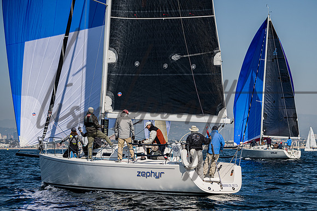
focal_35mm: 116
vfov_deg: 11.8
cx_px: 177
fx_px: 1025
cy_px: 121
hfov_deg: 17.6
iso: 400
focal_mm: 100
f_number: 4.5
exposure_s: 1/6400
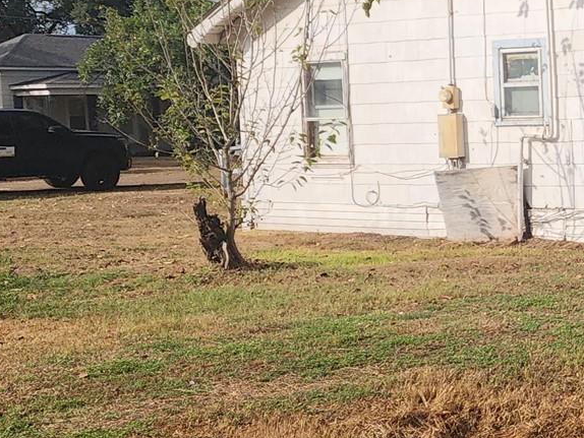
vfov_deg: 18.0
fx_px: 1384
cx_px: 804
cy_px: 213
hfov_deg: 21.1
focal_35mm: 82
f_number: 1.8
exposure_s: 1/1093
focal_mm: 6.4
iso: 12
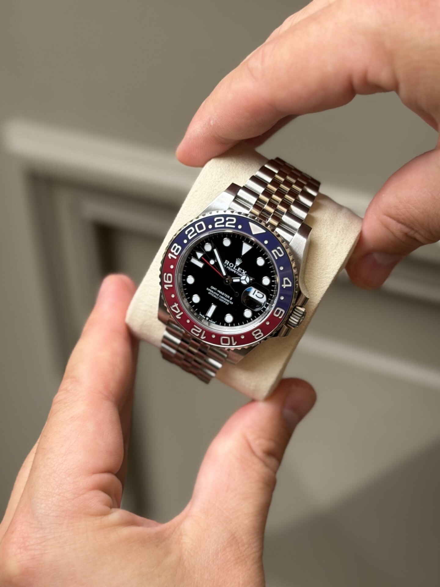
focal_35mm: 48
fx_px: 813
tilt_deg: -31.9
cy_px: 294
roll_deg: +15.1
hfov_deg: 30.3
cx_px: 220
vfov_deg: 39.7
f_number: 1.78
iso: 64
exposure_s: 1/234
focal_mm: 6.76
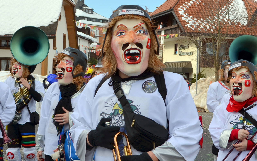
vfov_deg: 28.0
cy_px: 76
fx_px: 322
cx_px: 129
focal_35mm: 46
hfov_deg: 43.5
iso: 100
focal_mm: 30
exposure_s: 1/200
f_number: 10
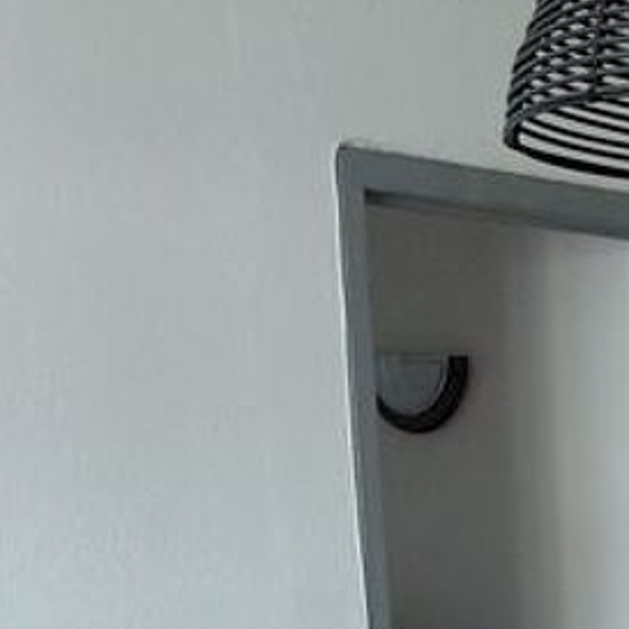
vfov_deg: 14.8
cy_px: 983
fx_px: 2220
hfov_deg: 15.4
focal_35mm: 108
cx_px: 799
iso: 160
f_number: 1.8
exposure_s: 1/120
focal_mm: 4.69
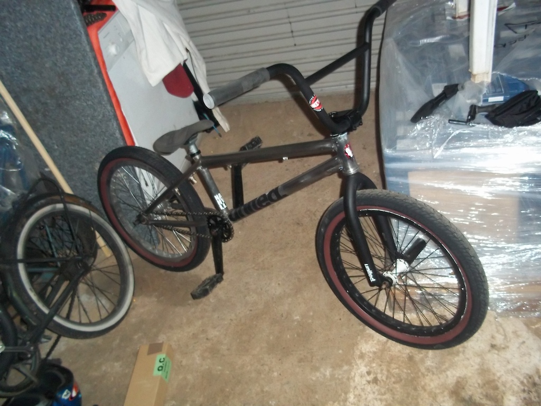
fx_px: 563
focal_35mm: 36
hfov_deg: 51.4
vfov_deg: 39.7
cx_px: 270
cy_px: 203
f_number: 3.1
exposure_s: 1/30
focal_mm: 6.5
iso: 320
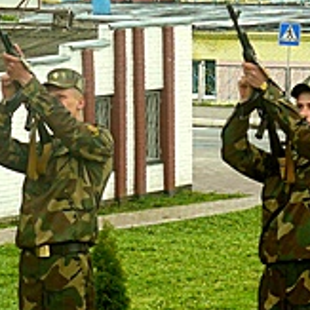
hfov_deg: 6.3
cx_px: 126
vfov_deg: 6.3
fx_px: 2827
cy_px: 219
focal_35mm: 279
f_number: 4
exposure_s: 1/100
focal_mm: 14.3
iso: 100
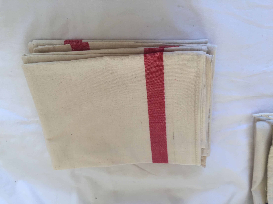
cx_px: 136
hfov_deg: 61.7
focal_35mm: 29
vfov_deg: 48.2
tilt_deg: -62.4
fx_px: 229
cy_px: 102
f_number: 2.2
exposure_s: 1/50
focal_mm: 4.15
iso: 32
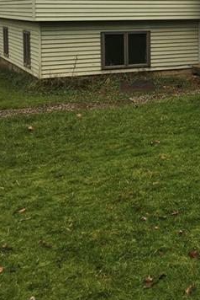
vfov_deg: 29.7
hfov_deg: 19.7
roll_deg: +1.6
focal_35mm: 65
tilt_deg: -3.7
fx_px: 541
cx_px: 240
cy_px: 32
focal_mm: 4.15
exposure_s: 1/161
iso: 25
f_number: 2.2
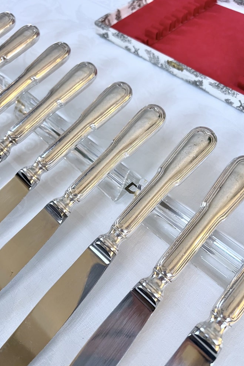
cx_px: 113
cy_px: 187
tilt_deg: -57.0
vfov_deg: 65.5
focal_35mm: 28
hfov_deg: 46.3
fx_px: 285
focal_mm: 5.7
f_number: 1.5
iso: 250
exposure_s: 1/50
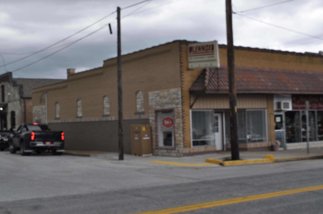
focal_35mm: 48
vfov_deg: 28.0
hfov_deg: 41.2
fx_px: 430
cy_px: 107
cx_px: 162
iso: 200
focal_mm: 32
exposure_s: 1/250
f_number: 8
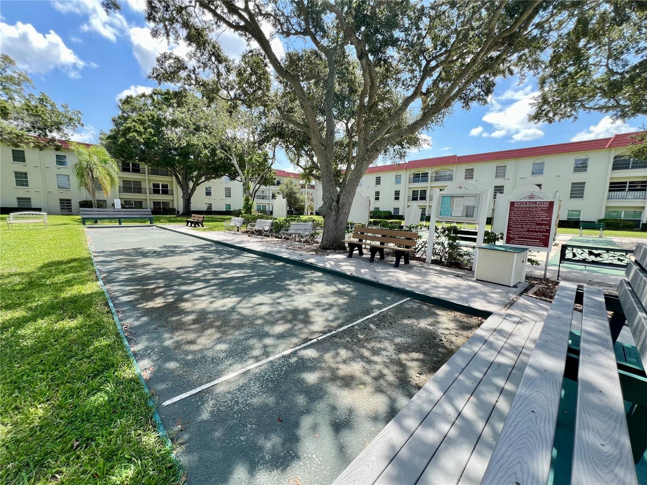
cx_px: 324
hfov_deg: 106.2
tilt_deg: -7.4
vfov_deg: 89.9
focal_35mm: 13
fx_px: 243
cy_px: 242
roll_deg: -0.9
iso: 32
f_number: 1.8
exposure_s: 1/335
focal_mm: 1.57
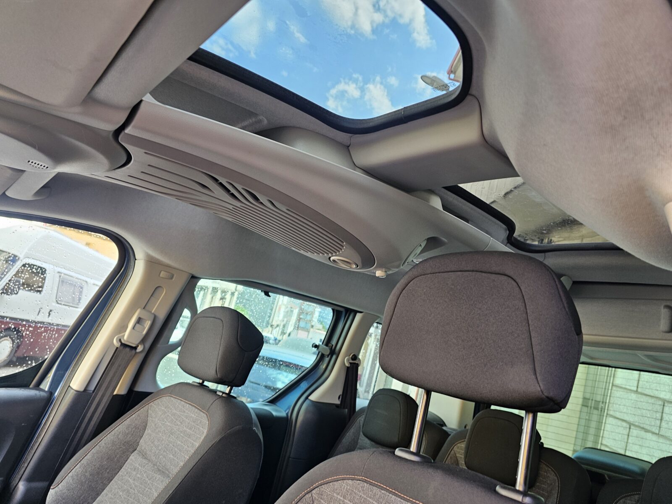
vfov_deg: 58.9
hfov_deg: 73.9
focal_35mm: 23
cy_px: 252
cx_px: 336
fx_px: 446
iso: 100
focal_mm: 6.3
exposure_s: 1/100
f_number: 1.7
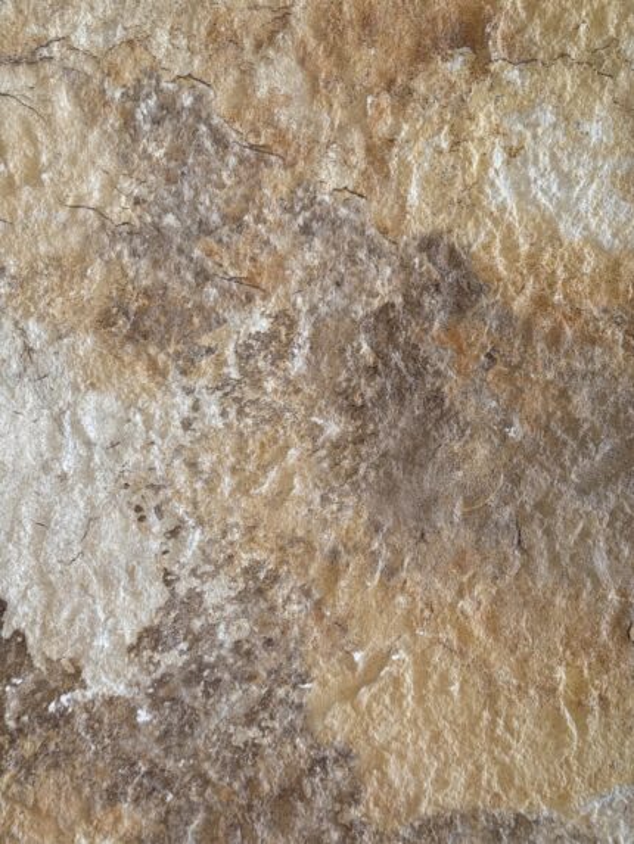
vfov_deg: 39.6
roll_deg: -0.4
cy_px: 422
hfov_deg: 30.3
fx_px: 1172
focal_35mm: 48
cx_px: 317
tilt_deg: -15.8
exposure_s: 1/121
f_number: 1.78
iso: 80
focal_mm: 6.76
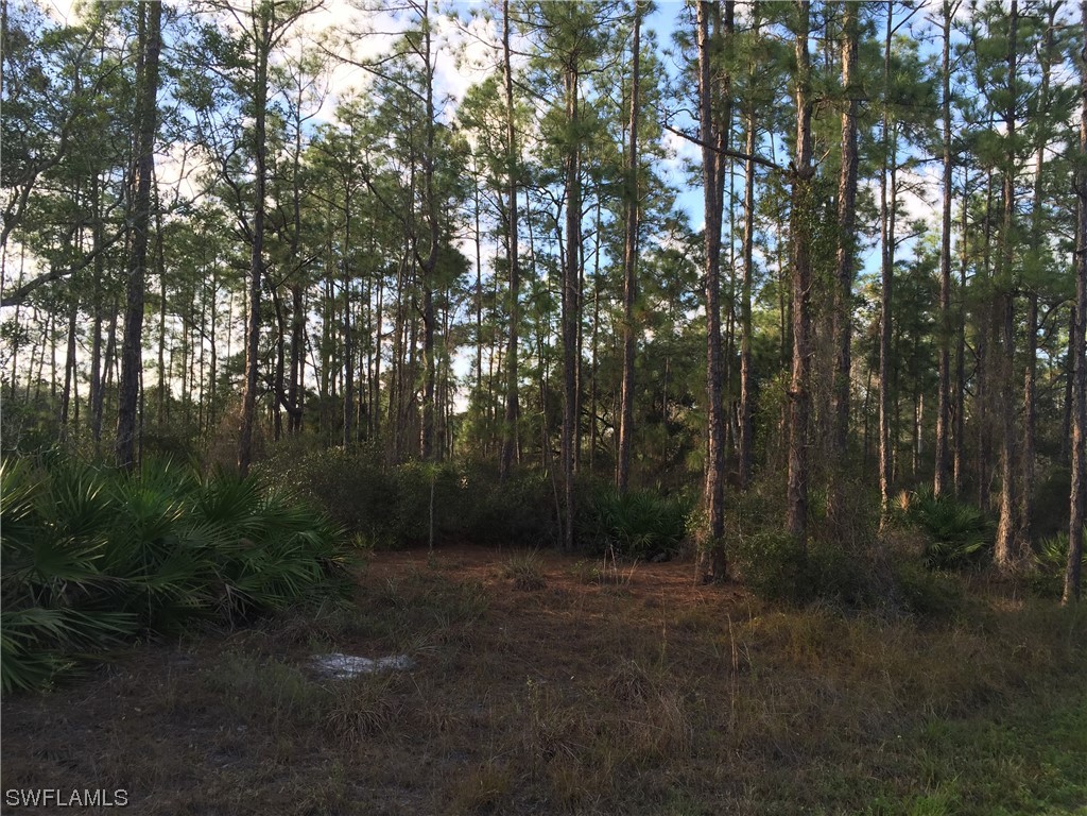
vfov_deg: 48.2
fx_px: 911
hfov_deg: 61.7
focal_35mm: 29
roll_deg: -1.9
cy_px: 408
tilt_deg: +5.5
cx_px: 544
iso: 32
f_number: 2.2
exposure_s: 1/225
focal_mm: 4.15
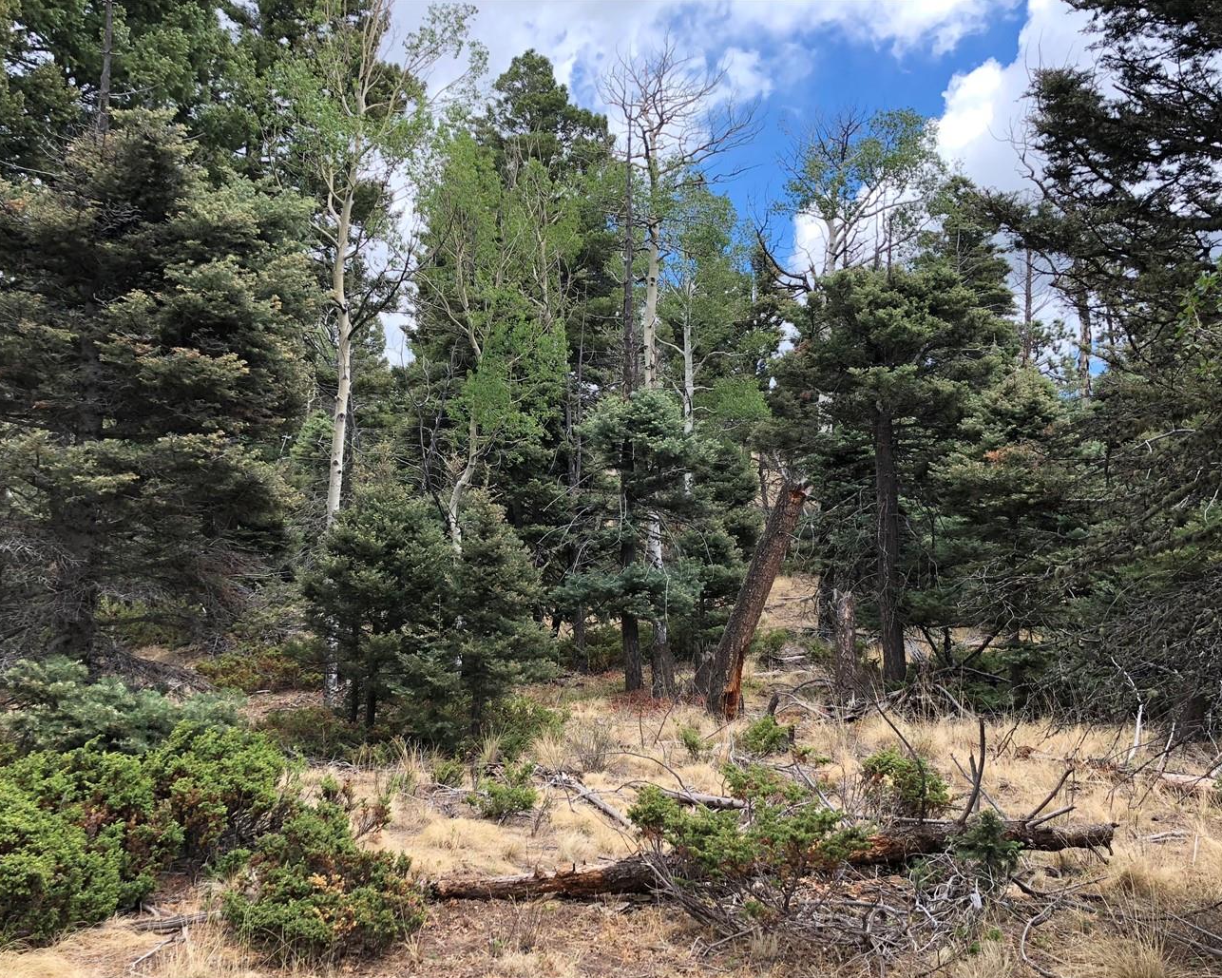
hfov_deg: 52.8
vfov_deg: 43.2
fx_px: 1230
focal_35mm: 34
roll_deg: +0.2
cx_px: 602
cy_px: 568
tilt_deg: -0.4
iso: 20
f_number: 1.8
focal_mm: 4
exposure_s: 1/489
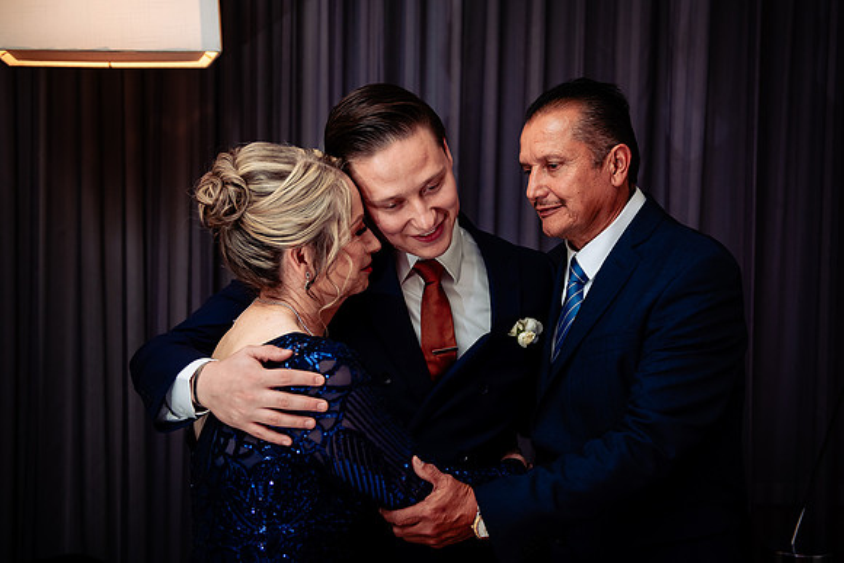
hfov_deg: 37.3
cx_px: 468
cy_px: 282
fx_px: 1248
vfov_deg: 25.4
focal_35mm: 53
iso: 400
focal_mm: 48
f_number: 2.8
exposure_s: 1/125
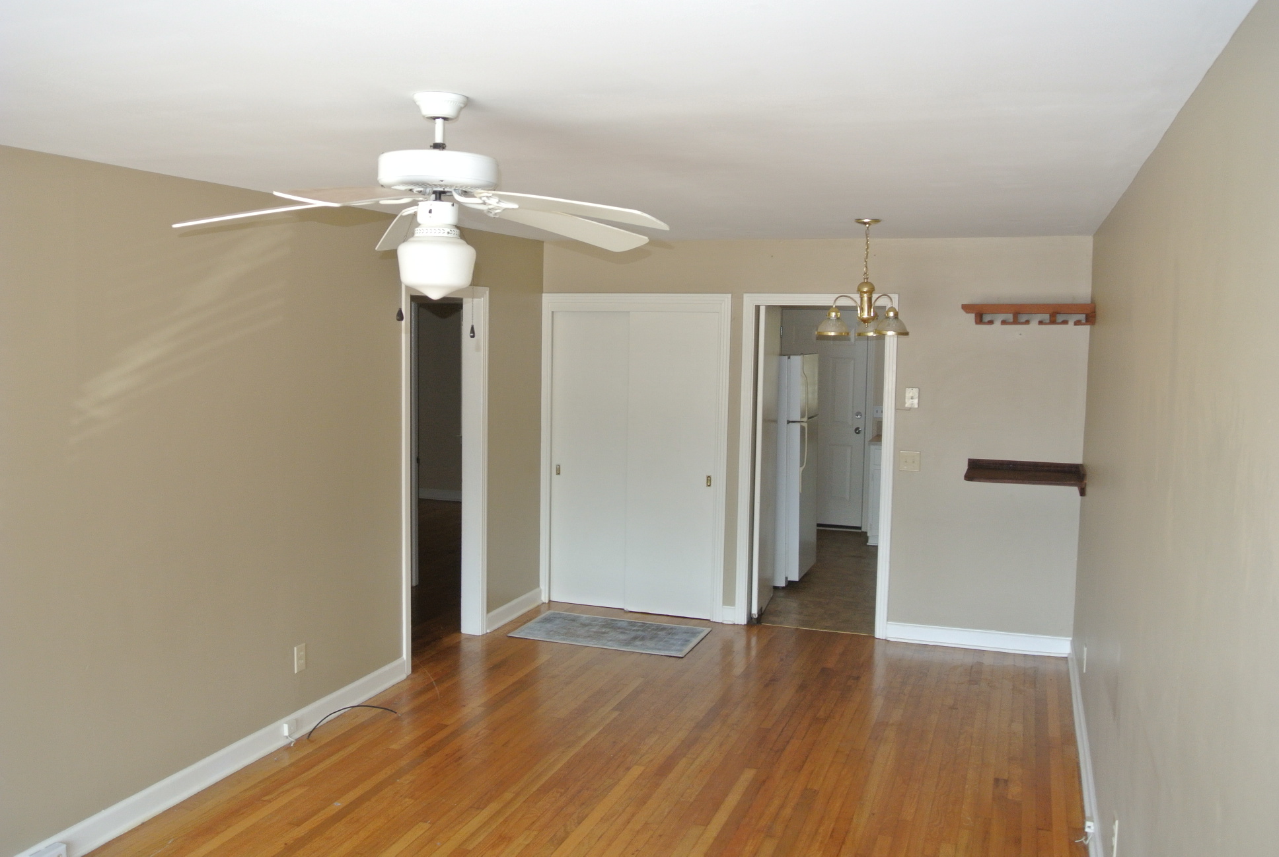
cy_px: 428
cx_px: 640
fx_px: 1103
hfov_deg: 60.2
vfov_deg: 42.4
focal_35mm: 31
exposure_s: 1/60
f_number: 3.8
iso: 400
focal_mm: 11.8
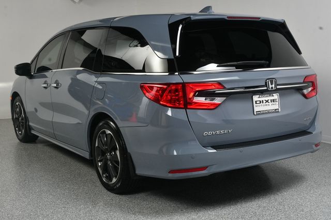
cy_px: 110
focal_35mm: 48
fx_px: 441
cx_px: 166
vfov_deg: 28.0
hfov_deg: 41.1
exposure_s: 1/160
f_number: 13
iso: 100
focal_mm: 32
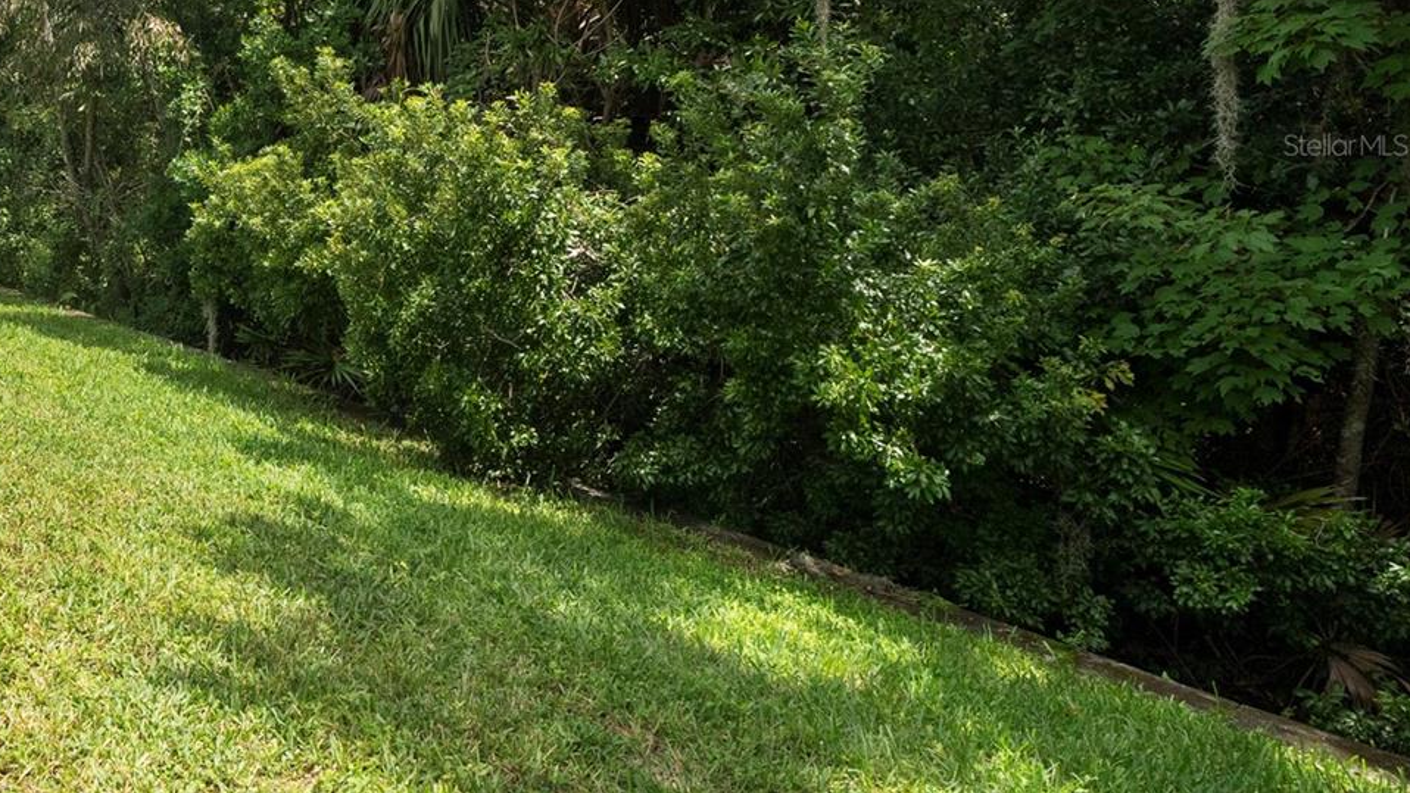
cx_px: 237
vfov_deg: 39.6
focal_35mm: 28
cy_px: 144
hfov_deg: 61.0
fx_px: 1047
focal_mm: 16
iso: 1000
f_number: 8
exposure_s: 1/1250
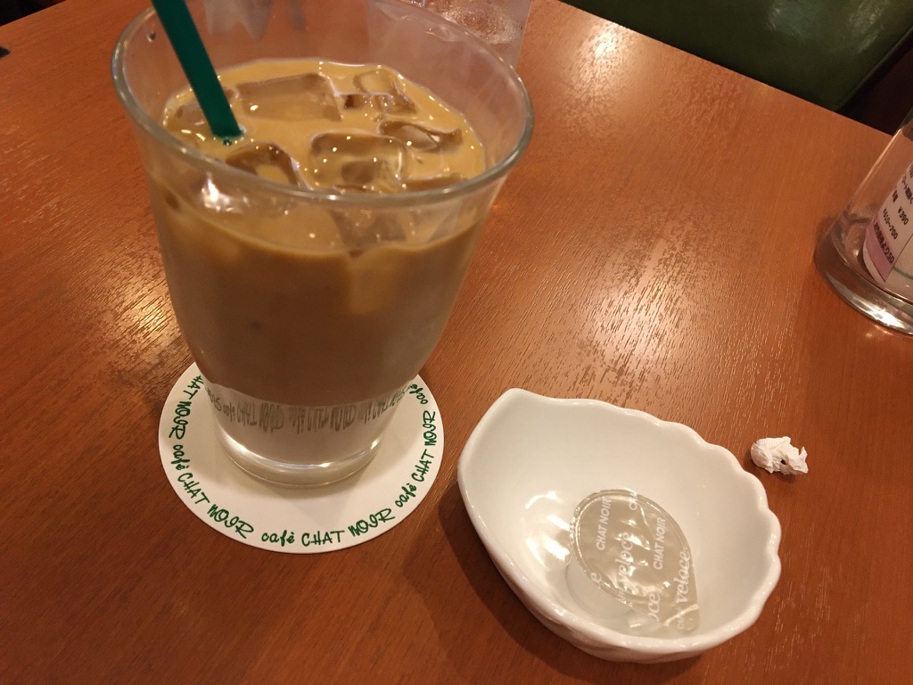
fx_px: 765
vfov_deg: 48.2
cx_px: 456
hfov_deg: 61.7
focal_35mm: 29
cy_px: 342
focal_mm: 4.15
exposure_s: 1/30
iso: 125
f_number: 2.2
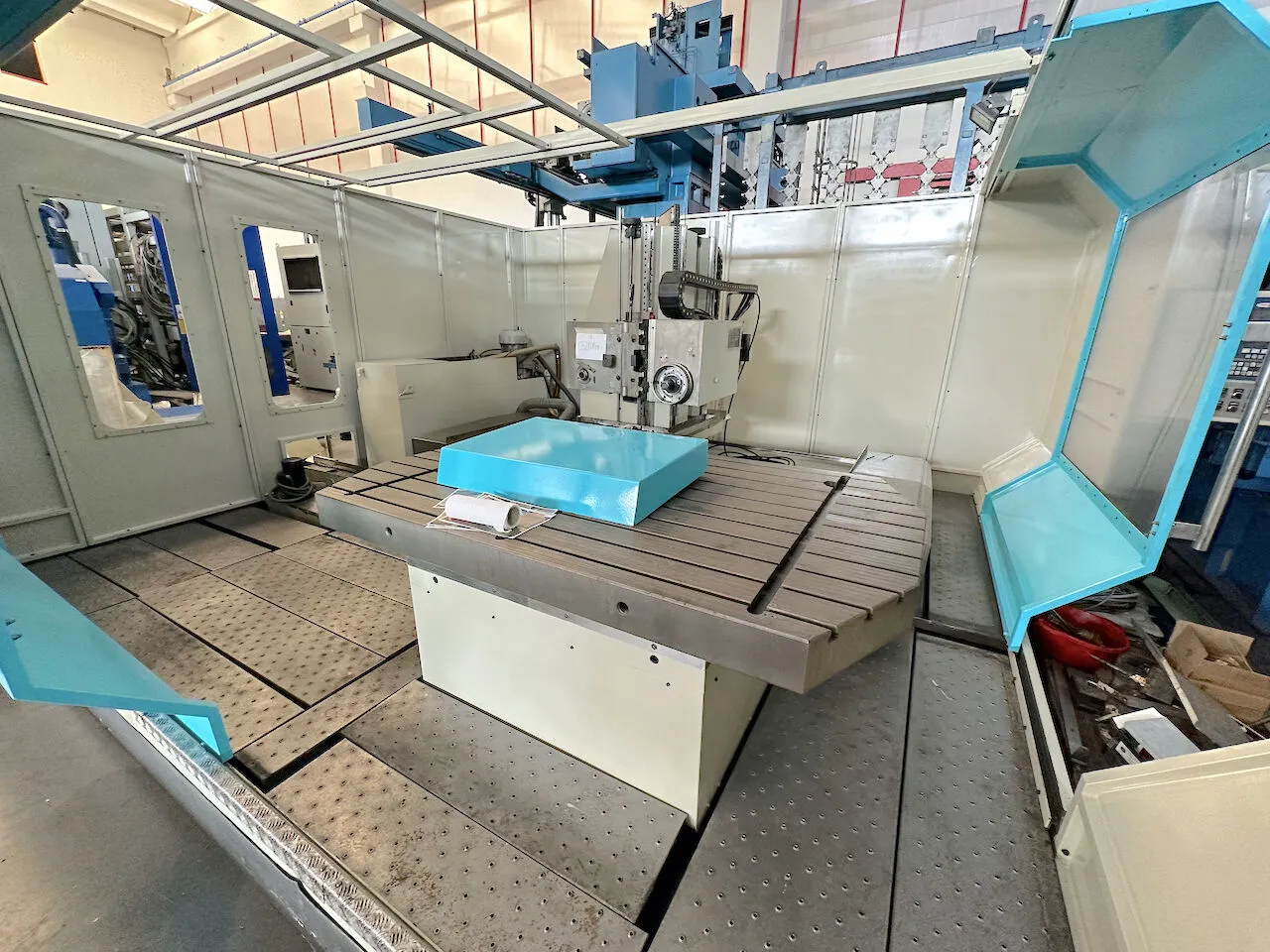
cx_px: 635
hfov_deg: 102.1
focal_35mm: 14
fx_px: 514
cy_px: 476
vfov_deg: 85.7
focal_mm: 2.22
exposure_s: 1/99
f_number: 2.2
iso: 320
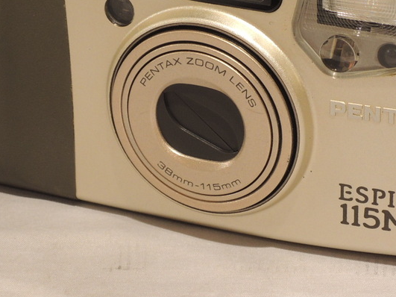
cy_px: 71
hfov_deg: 10.3
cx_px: 218
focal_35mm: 192
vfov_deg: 7.7
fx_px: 2196
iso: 200
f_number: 4.5
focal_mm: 15.2
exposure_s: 1/60
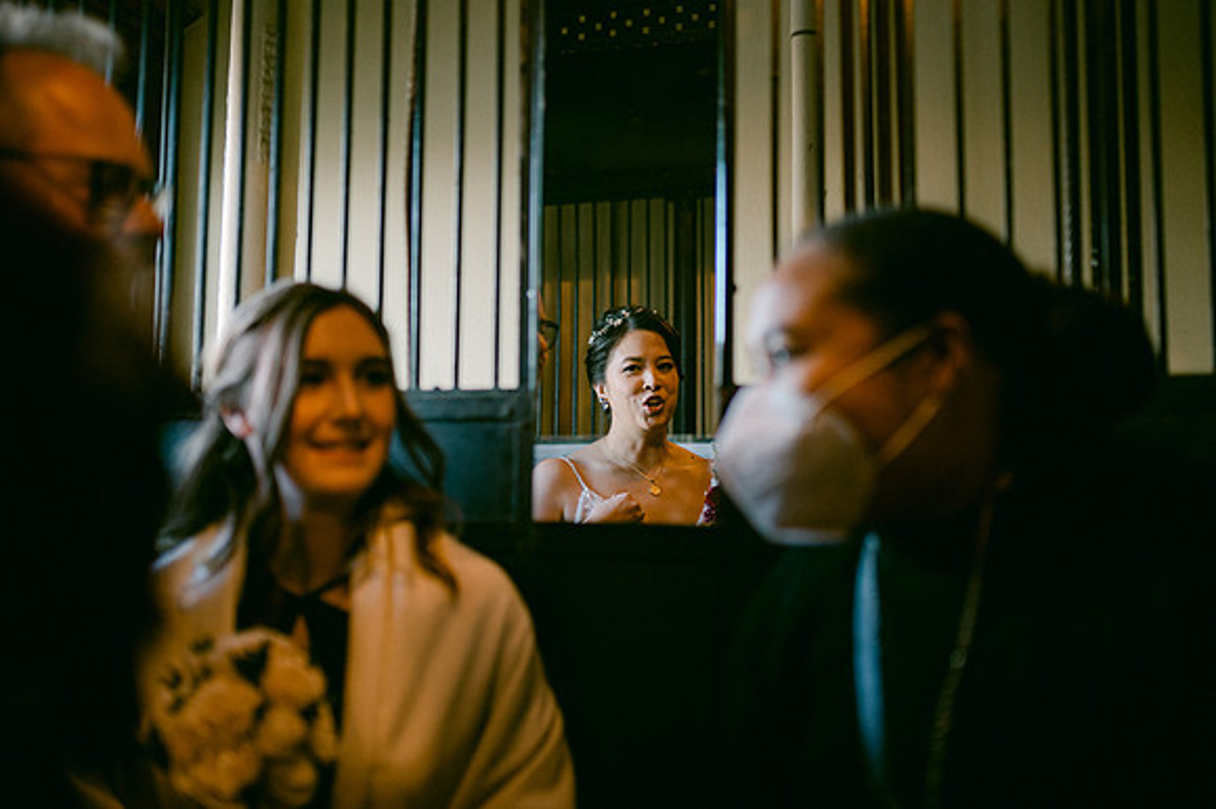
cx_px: 640
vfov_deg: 34.9
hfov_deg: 50.5
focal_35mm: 38
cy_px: 383
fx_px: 1288
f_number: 1.4
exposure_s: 1/125
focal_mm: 35
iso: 1250
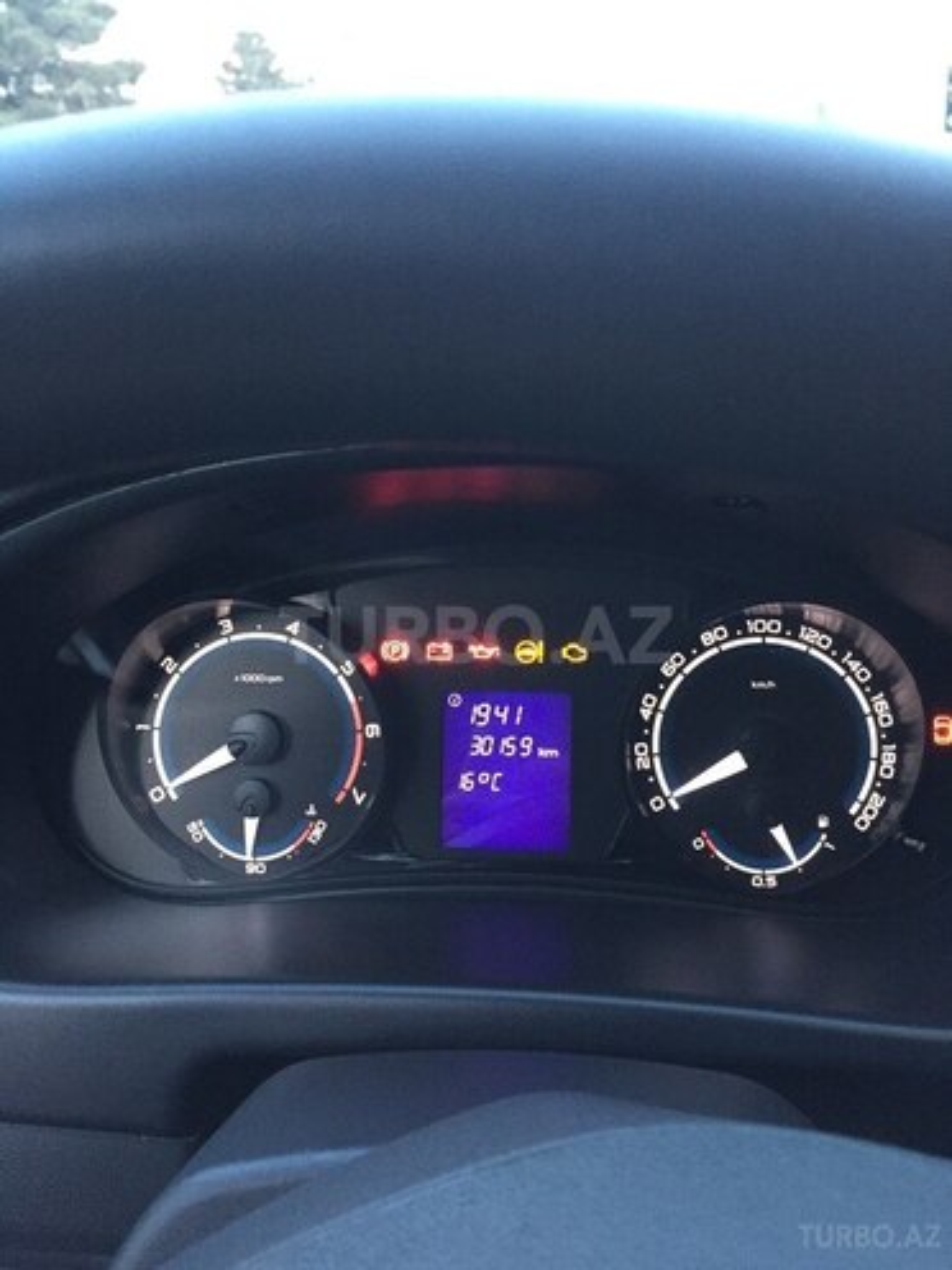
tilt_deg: -11.5
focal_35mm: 29
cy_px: 635
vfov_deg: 61.7
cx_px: 476
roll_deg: +1.6
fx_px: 1063
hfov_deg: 48.2
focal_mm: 4.15
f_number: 2.2
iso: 250
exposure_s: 1/20
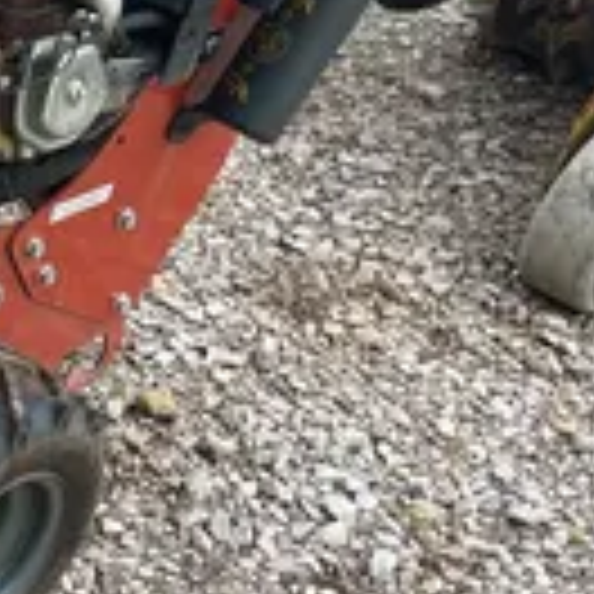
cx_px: -567
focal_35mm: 96
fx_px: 1864
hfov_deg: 15.0
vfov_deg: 18.1
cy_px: 322
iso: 32
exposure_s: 1/454
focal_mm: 4.2
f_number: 1.6
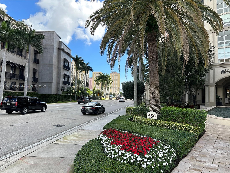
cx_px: 115
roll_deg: -0.1
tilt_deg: +4.2
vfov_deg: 56.8
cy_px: 86
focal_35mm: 24
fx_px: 159
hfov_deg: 71.6
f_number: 1.78
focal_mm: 6.86
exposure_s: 1/1272
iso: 80
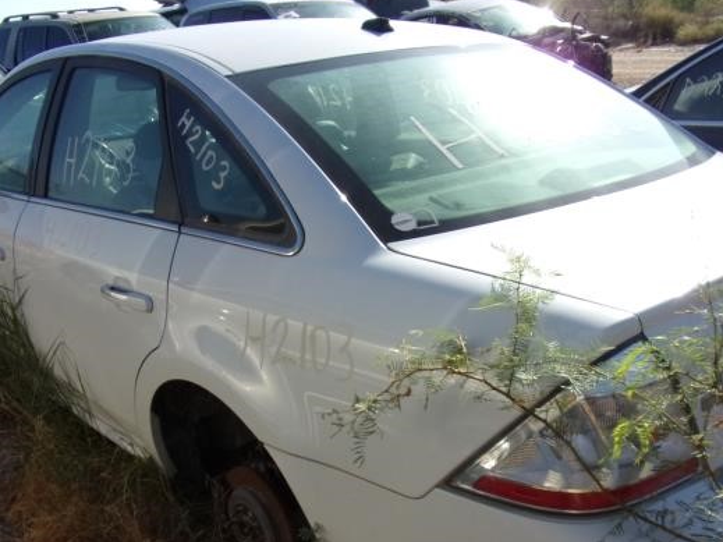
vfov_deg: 38.2
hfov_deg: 50.1
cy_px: 364
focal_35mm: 37
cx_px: 390
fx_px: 773
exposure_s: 1/900
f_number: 3.3
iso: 80
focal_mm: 4.3
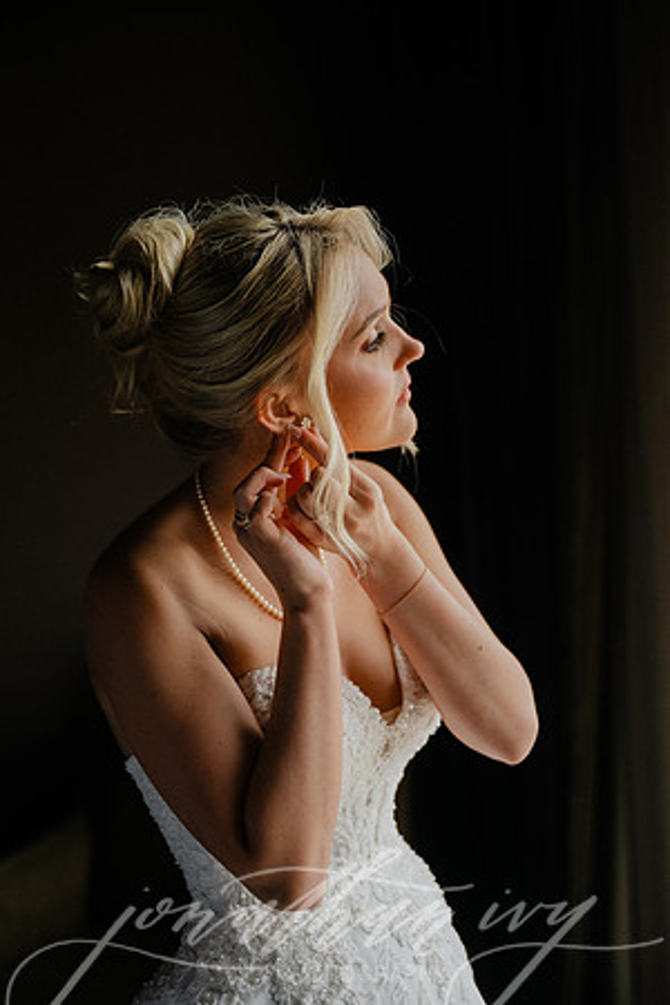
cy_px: 502
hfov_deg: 23.4
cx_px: 335
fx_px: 1619
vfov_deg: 34.5
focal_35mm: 58
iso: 640
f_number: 2.8
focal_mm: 58
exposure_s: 1/200
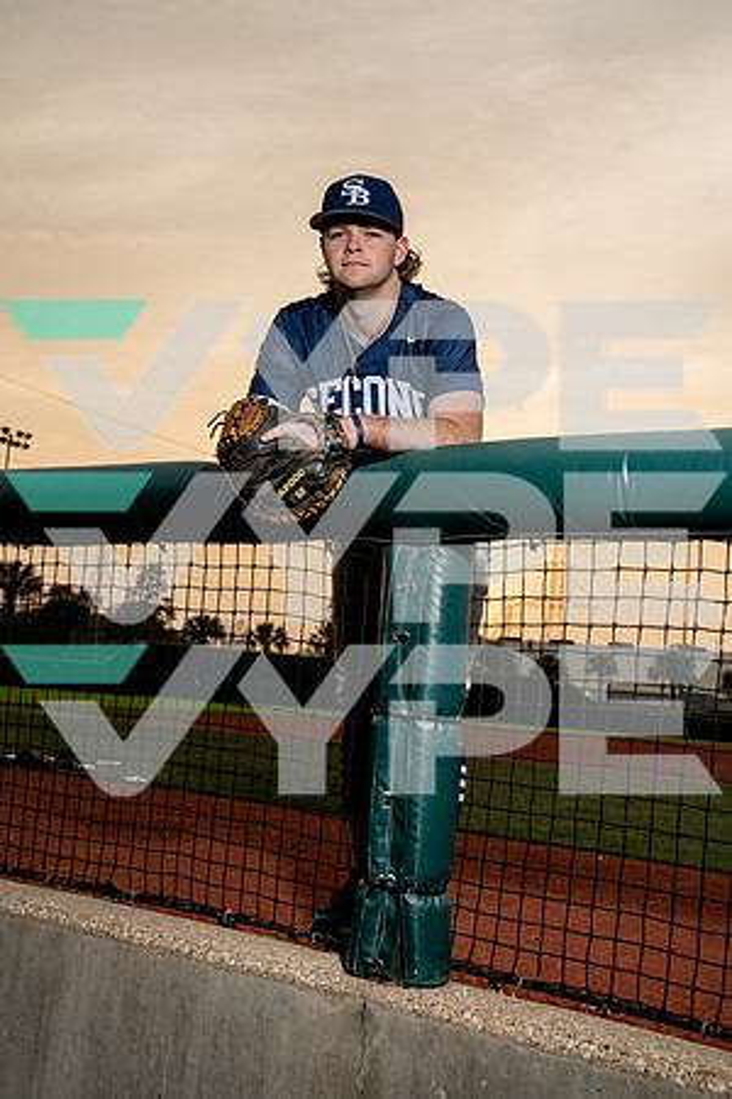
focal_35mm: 43
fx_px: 1311
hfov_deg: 31.2
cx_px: 366
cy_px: 550
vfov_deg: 45.4
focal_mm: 43
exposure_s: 1/250
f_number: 8
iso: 250
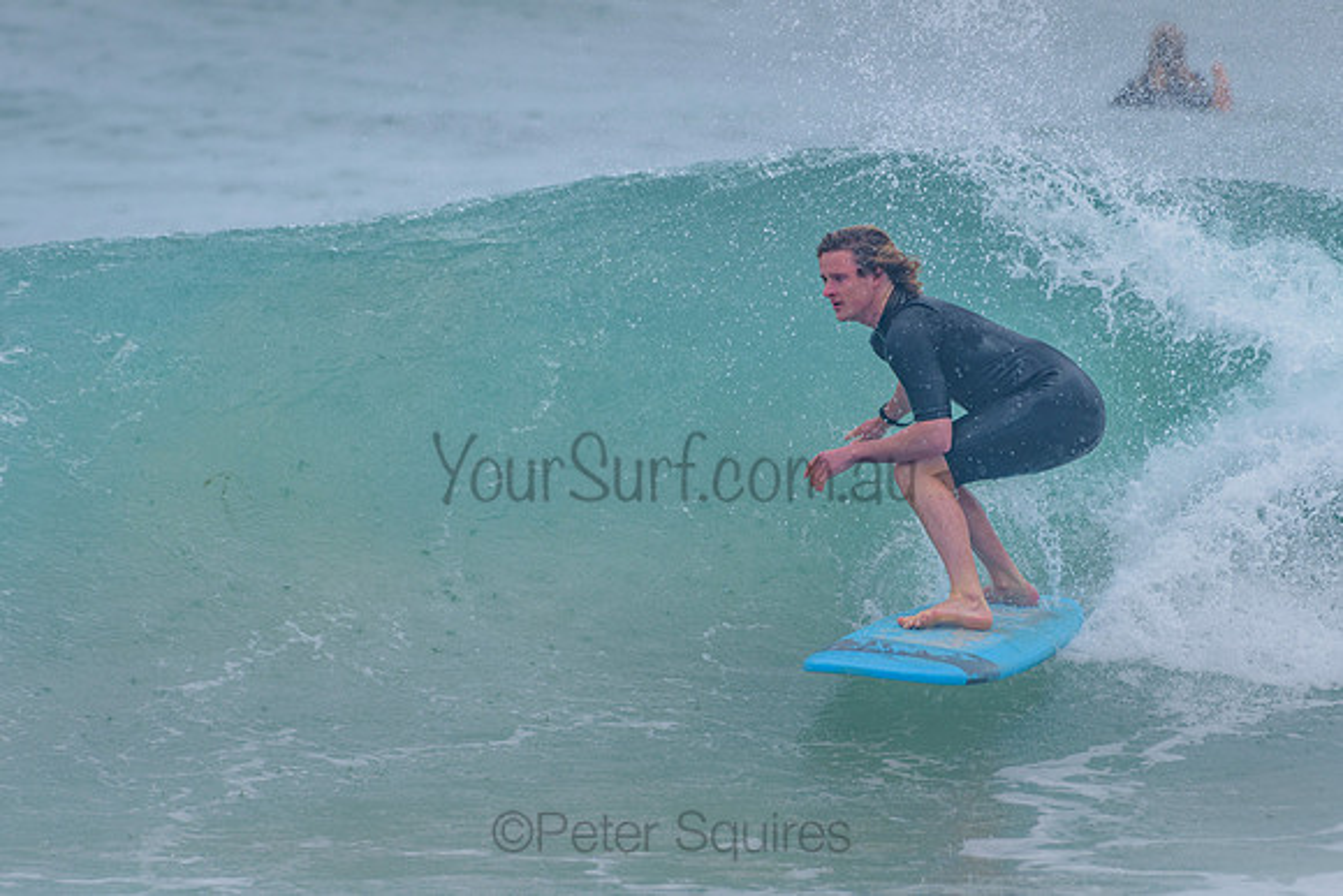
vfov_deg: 2.2
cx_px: 647
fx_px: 22862
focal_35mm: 613
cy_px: 520
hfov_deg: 3.4
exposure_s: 1/2000
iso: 450
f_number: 5.6
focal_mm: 500
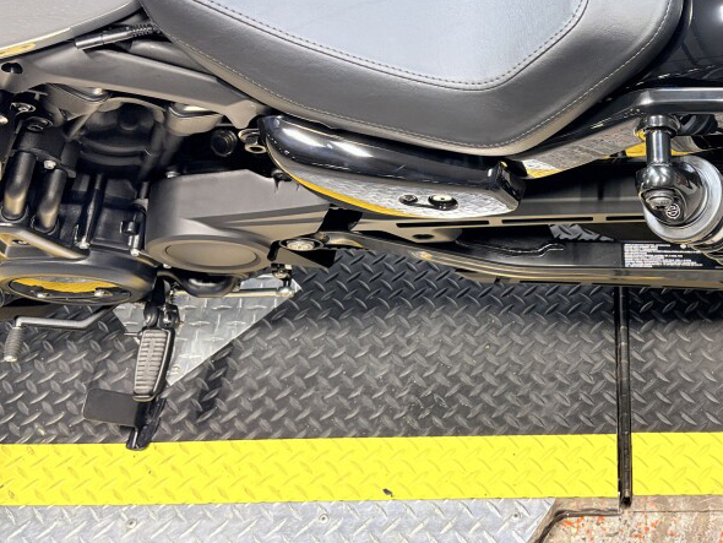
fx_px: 982
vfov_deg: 29.9
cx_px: 610
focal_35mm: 47
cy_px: 83
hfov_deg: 38.4
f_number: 1.6
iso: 100
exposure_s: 1/120
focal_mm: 5.96
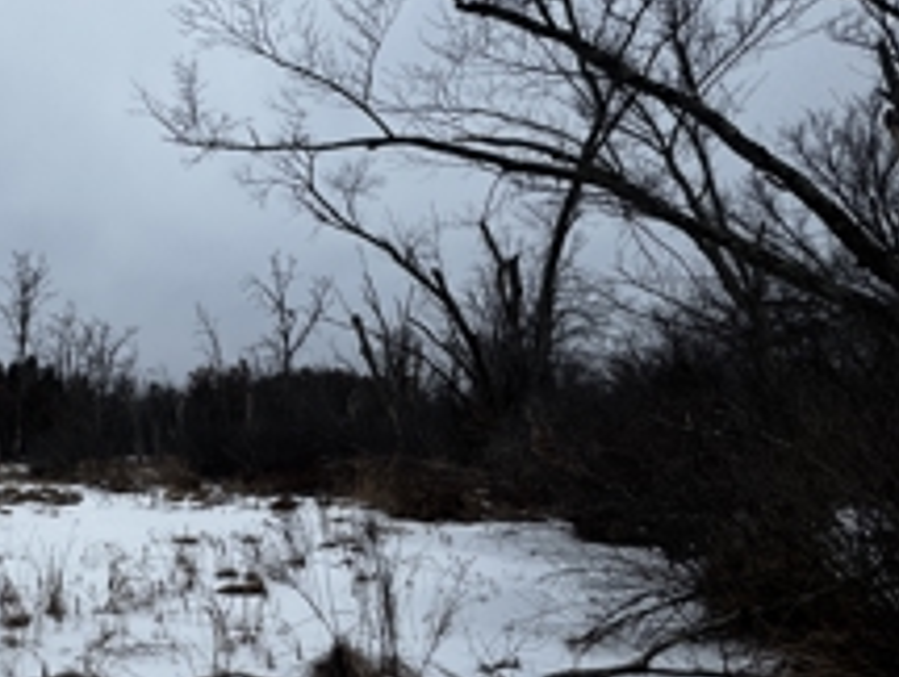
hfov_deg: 57.6
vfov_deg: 53.0
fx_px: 676
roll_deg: +1.4
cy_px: 384
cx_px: 88
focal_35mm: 26
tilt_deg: +5.5
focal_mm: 2.22
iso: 50
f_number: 2.2
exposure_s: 1/849
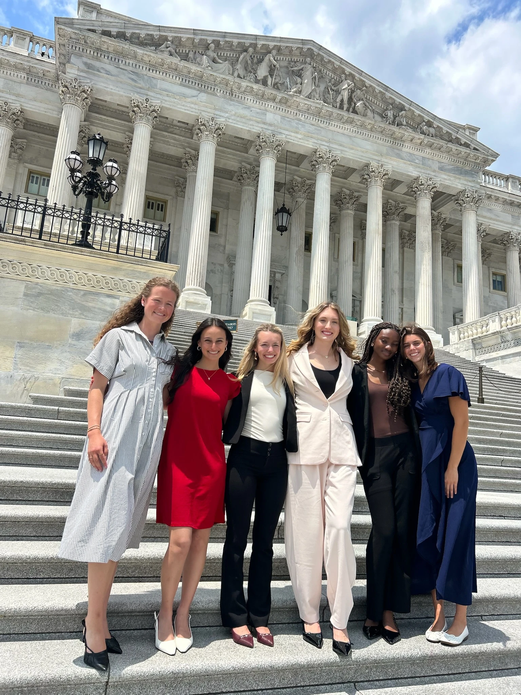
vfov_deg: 67.3
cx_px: 260
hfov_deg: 53.1
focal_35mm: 26
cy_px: 348
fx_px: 522
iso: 50
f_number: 1.5
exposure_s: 1/4831
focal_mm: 5.7
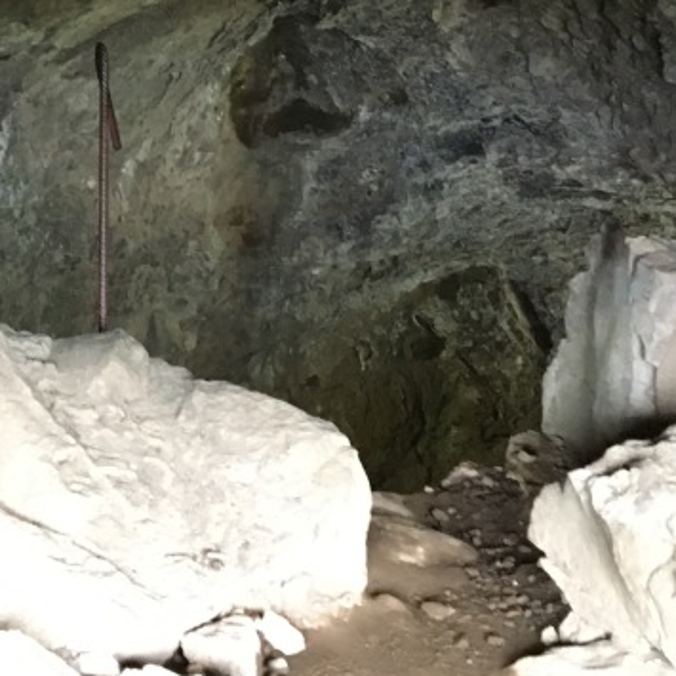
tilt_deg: -5.8
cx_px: 46
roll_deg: -2.5
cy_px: -15
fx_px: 1635
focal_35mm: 74
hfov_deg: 22.7
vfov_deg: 22.4
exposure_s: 1/30
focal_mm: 4.15
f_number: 2.2
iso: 200
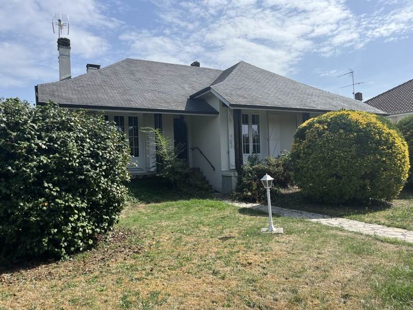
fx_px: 310
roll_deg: +3.3
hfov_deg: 67.3
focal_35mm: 26
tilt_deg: +1.2
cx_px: 206
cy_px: 155
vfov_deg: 53.1
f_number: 1.6
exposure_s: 1/3745
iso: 50
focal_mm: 5.1
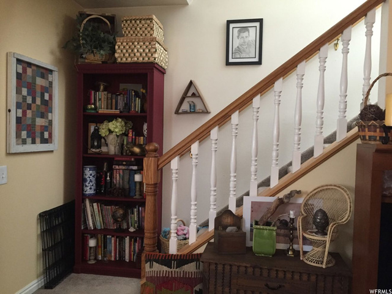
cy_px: 147
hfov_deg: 61.7
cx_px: 196
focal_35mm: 29
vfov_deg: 48.2
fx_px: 328
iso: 250
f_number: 2.2
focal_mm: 4.15
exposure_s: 1/24
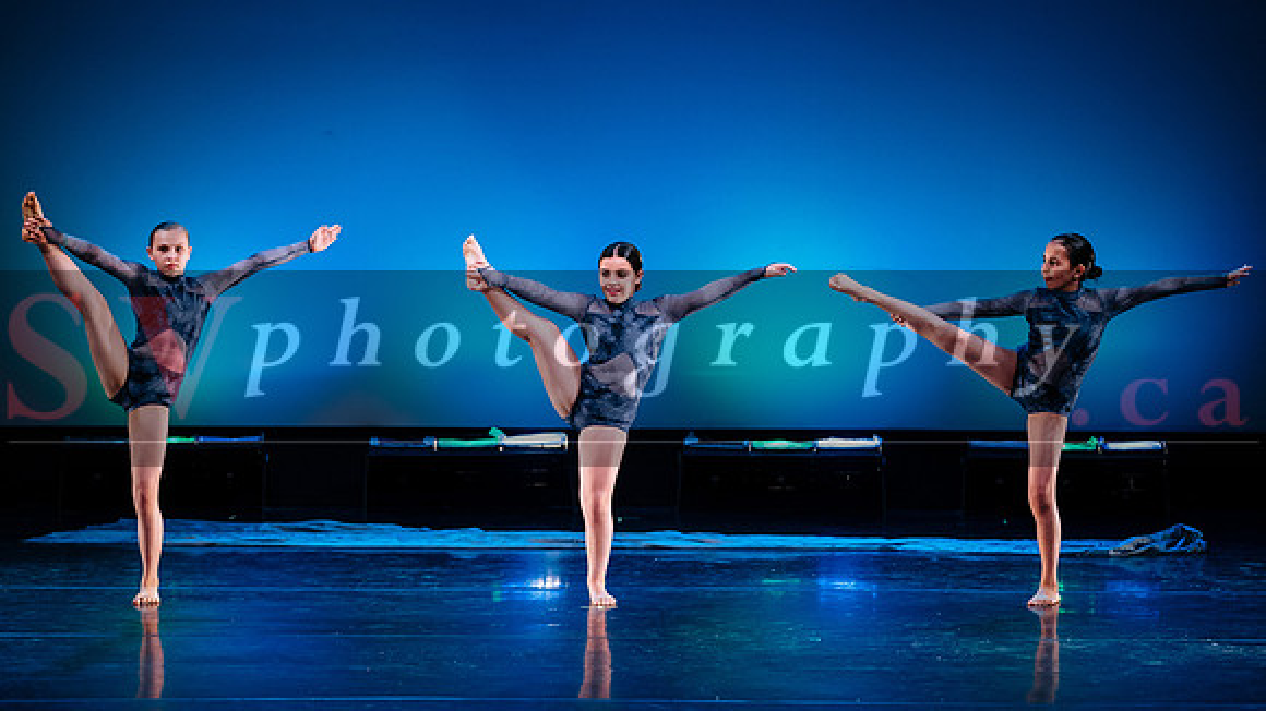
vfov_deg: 9.3
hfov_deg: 16.4
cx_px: 584
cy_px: 269
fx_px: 4381
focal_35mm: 131
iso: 1250
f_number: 2.8
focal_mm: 113
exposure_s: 1/500
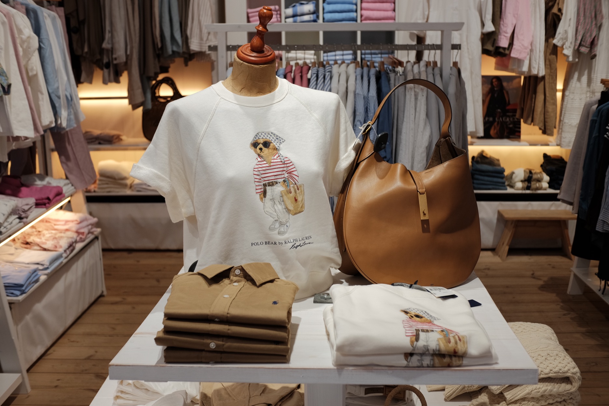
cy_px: 205
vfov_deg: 34.2
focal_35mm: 39
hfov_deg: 49.6
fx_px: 660
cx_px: 302
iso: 250
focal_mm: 25
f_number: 3.6
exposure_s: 1/125
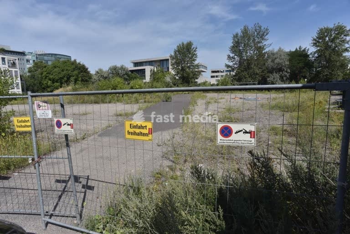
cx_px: 175
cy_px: 117
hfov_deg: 83.9
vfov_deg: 62.0
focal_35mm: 20
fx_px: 195
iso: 800
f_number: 16
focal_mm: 20
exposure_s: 1/1000
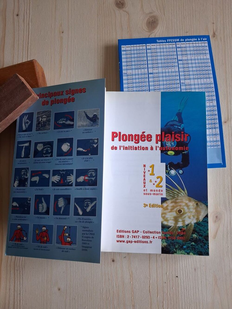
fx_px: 241
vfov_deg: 65.3
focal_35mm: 27
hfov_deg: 51.4
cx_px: 116
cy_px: 154
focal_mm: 4
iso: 320
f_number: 1.8
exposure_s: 1/50
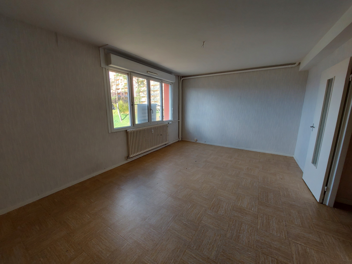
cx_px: 176
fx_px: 132
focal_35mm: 13
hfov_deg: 106.2
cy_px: 132
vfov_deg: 89.9
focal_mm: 1.74
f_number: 2.2
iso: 64
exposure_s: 1/100
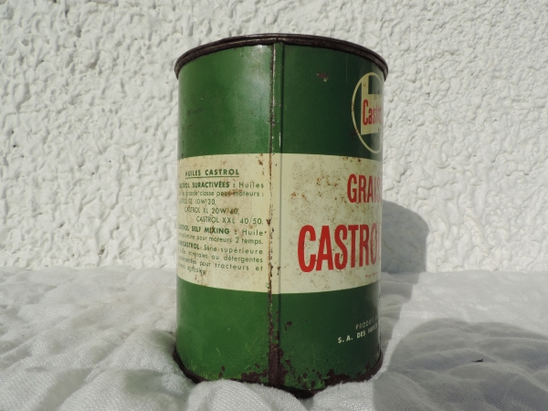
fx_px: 380
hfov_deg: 71.6
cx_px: 274
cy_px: 206
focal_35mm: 24
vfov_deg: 56.8
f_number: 4.7
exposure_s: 1/1600
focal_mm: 4.3
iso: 80
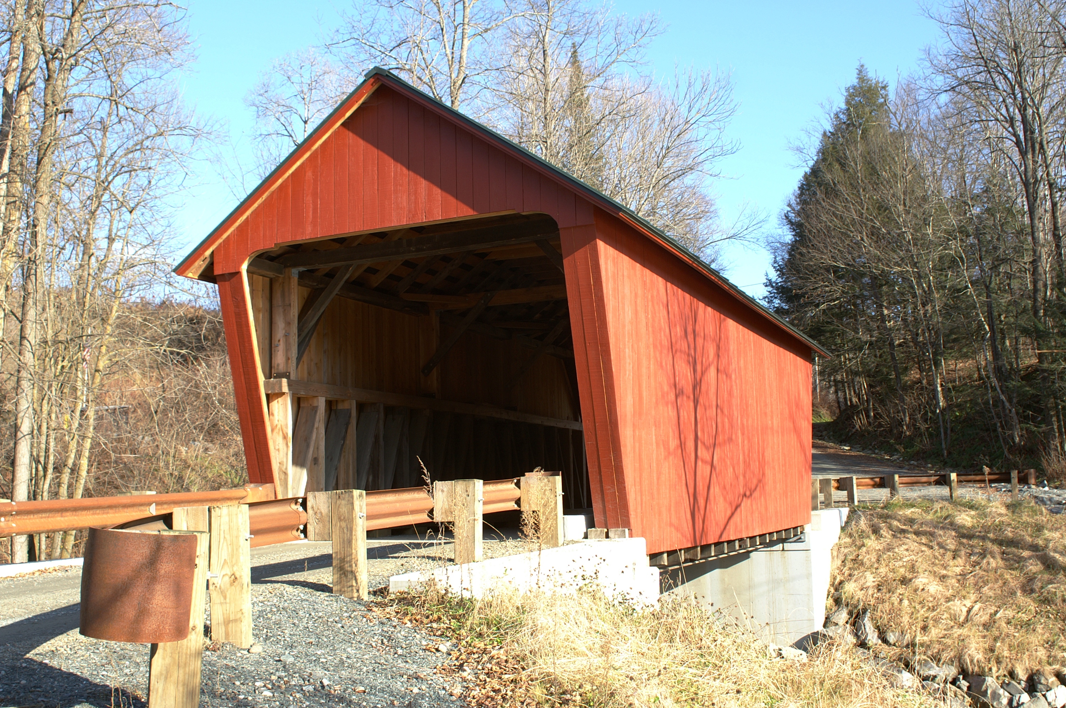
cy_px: 354
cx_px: 533
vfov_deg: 36.8
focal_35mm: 36
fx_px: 1065
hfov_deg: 53.2
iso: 100
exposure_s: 1/125
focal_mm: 24
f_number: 6.7
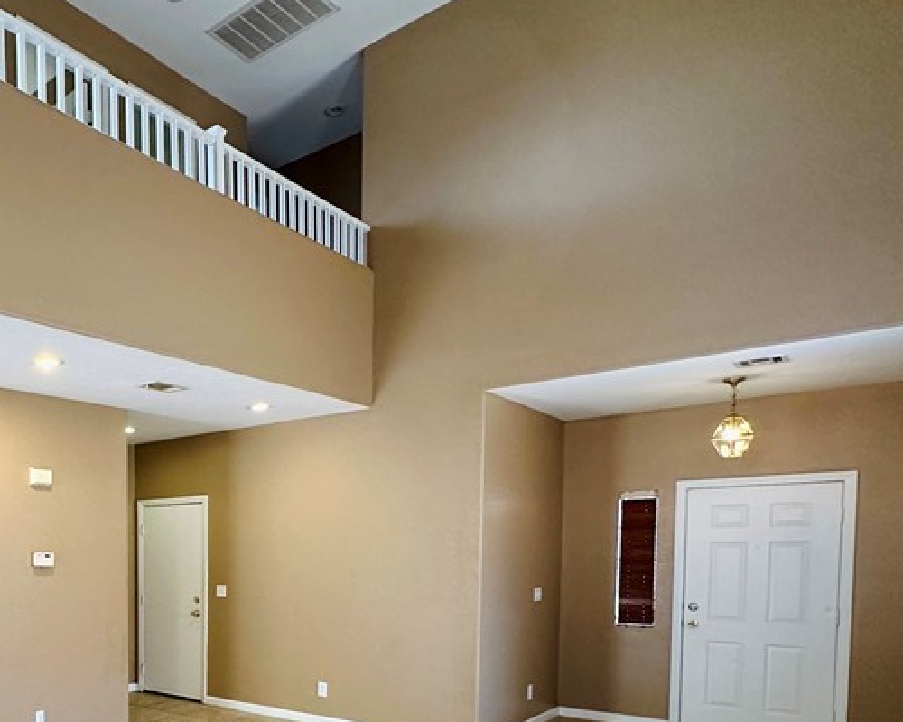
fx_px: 748
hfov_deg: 53.9
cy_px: 585
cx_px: 81
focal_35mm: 28
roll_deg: +0.8
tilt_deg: -2.4
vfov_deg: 48.4
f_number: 2.2
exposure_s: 1/120
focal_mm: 2.22
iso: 200
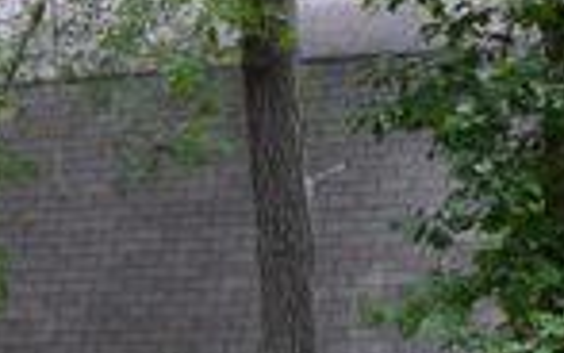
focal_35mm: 120
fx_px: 1845
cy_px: 343
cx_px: 96
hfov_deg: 17.2
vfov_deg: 10.8
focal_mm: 18
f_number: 5.6
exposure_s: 1/125
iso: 140
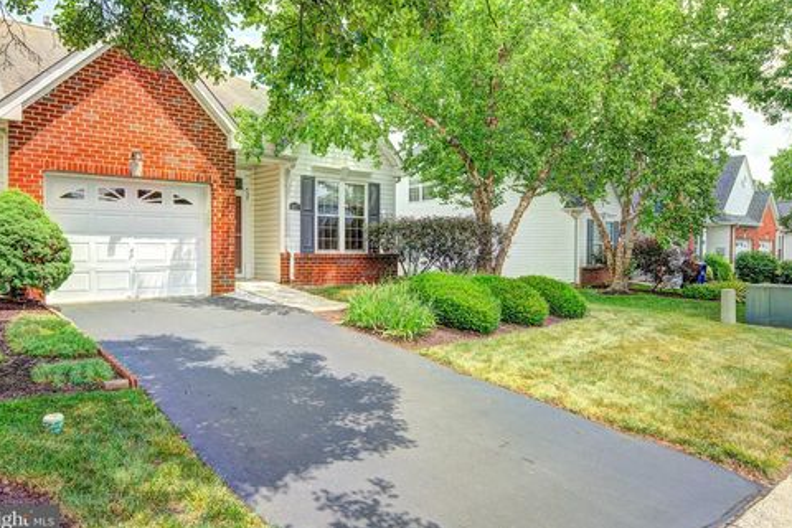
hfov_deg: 71.5
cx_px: 383
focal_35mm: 25
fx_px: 550
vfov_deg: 51.3
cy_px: 260
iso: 100
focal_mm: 24
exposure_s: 1/80
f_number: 8
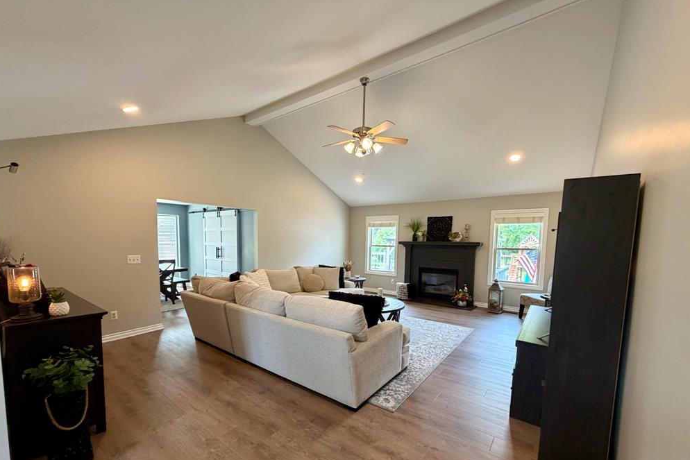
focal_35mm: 15
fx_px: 288
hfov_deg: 100.4
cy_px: 264
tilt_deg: -3.4
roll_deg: -0.2
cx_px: 348
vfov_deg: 76.9
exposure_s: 1/120
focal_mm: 2.22
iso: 320
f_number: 2.2
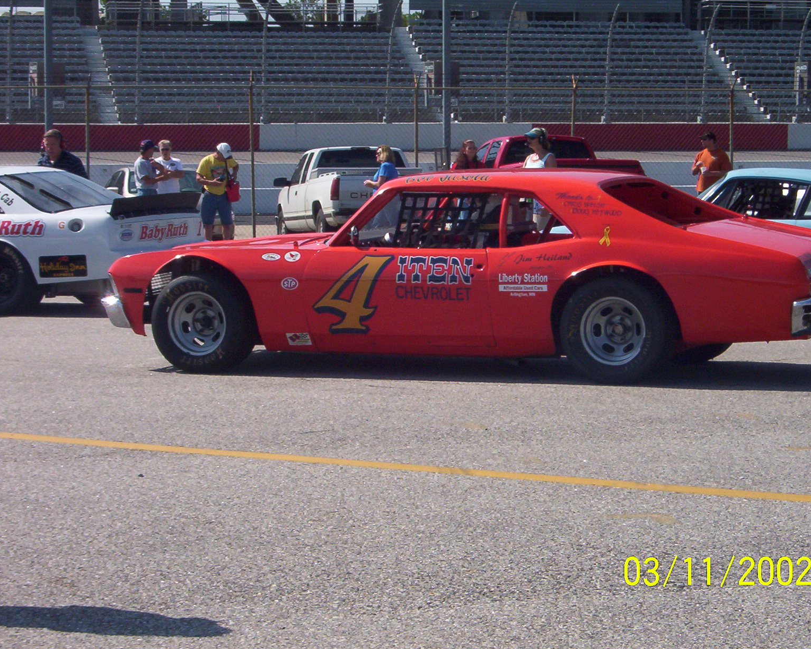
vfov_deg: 16.0
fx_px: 2304
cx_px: 423
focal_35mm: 96
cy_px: 326
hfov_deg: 20.0
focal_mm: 14.19
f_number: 8.17
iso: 100
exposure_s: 1/429
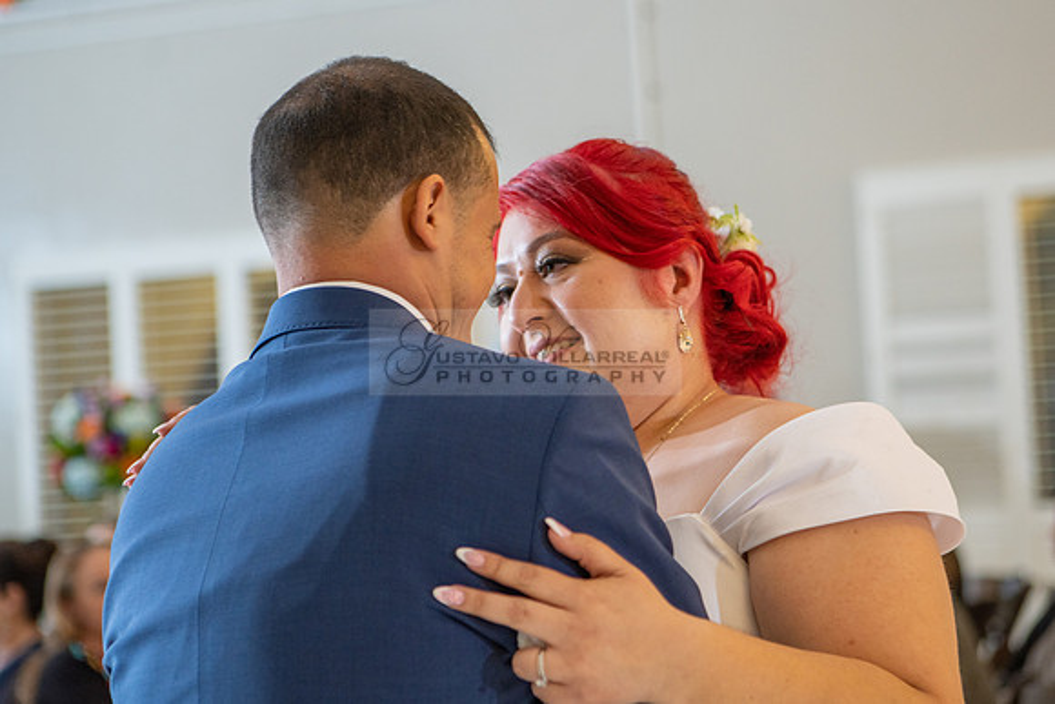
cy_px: 328
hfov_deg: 23.2
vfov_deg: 15.7
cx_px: 654
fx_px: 2561
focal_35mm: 87
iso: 1250
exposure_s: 1/80
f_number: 3.2
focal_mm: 70
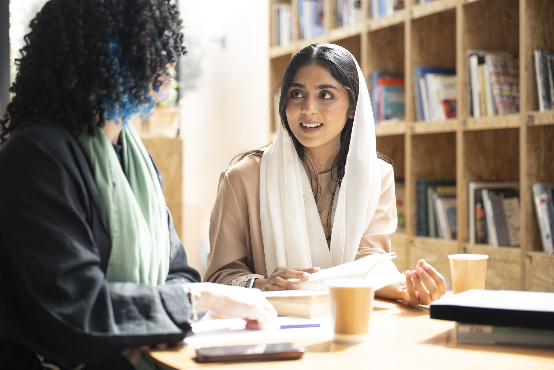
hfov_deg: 31.4
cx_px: 277
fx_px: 985
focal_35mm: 64
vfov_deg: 21.2
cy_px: 185
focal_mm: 64
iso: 125
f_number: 2.8
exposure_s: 1/160
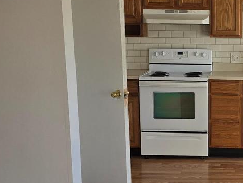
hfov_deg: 26.6
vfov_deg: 20.9
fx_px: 492
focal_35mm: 70
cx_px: 231
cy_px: 123
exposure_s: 1/180
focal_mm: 6.3
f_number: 1.7
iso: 40
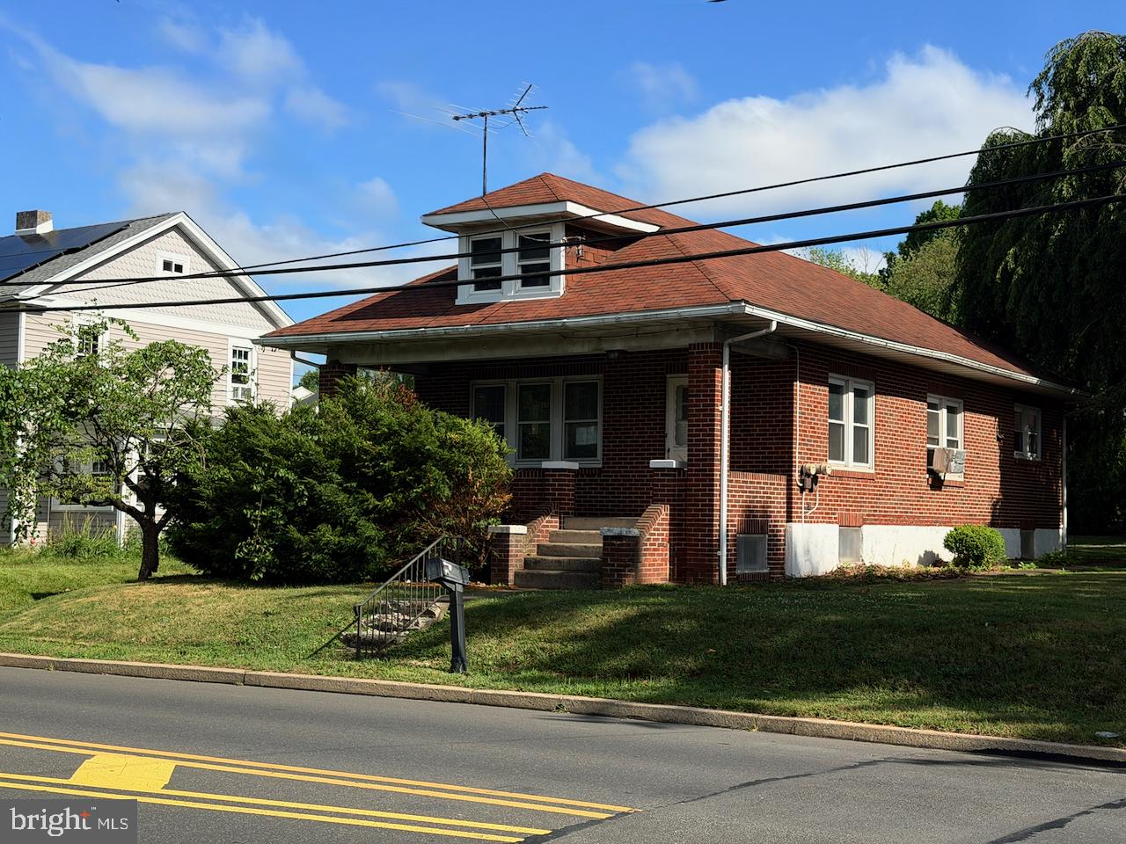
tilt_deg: +3.7
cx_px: 563
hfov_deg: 39.7
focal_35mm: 48
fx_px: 1561
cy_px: 422
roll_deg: -1.5
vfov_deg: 30.3
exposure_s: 1/3704
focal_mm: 6.76
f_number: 1.78
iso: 64
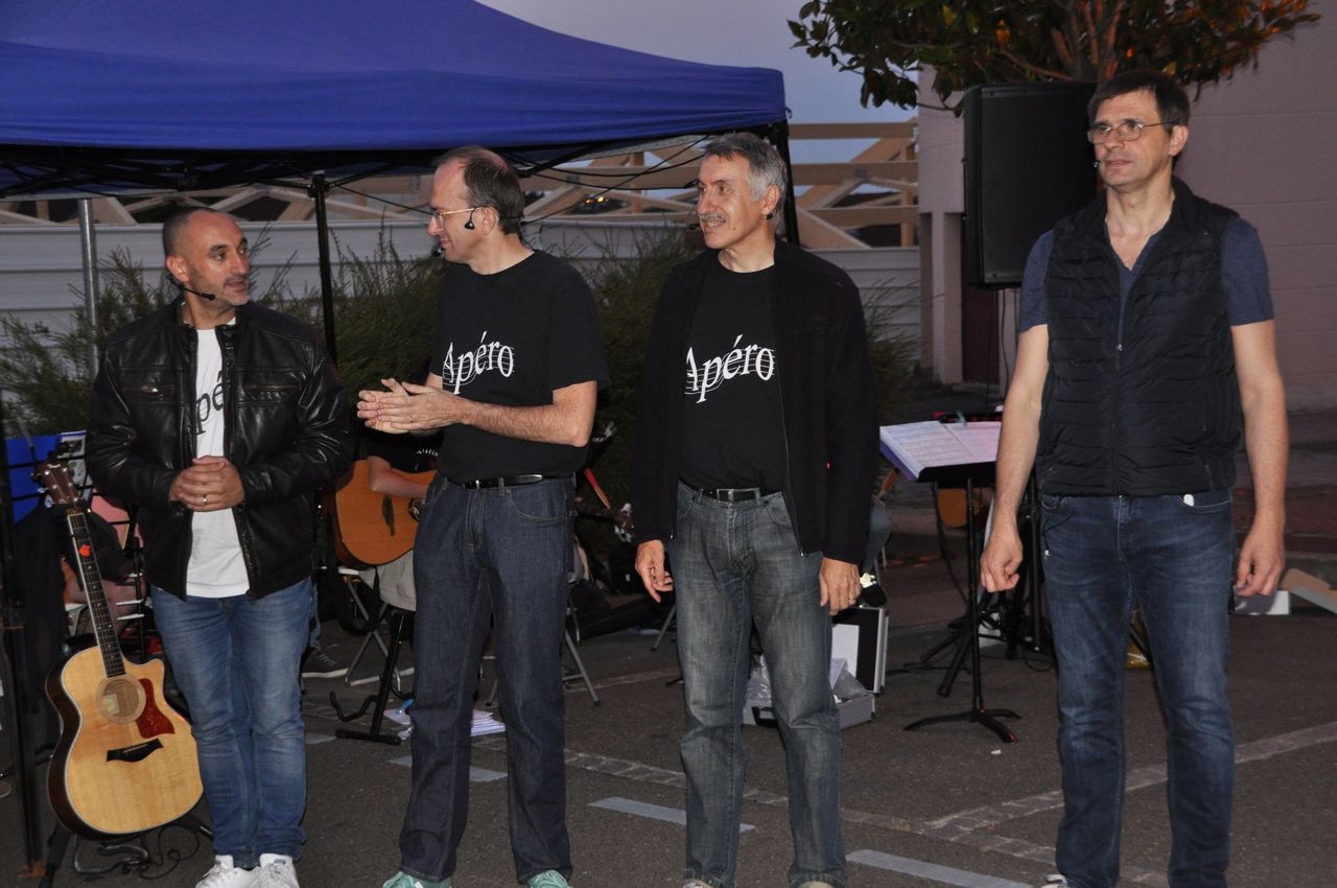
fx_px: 2225
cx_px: 668
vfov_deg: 22.6
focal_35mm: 60
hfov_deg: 33.4
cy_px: 444
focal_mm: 40
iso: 800
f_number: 4.8
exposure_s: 1/60
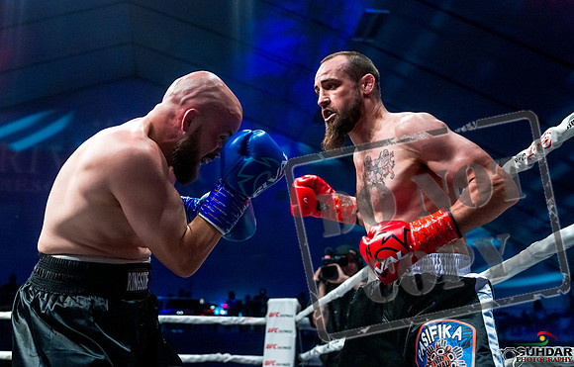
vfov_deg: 27.9
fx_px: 738
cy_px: 146
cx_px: 256
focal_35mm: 47
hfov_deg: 42.4
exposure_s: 1/1000
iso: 4000
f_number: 4
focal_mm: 40
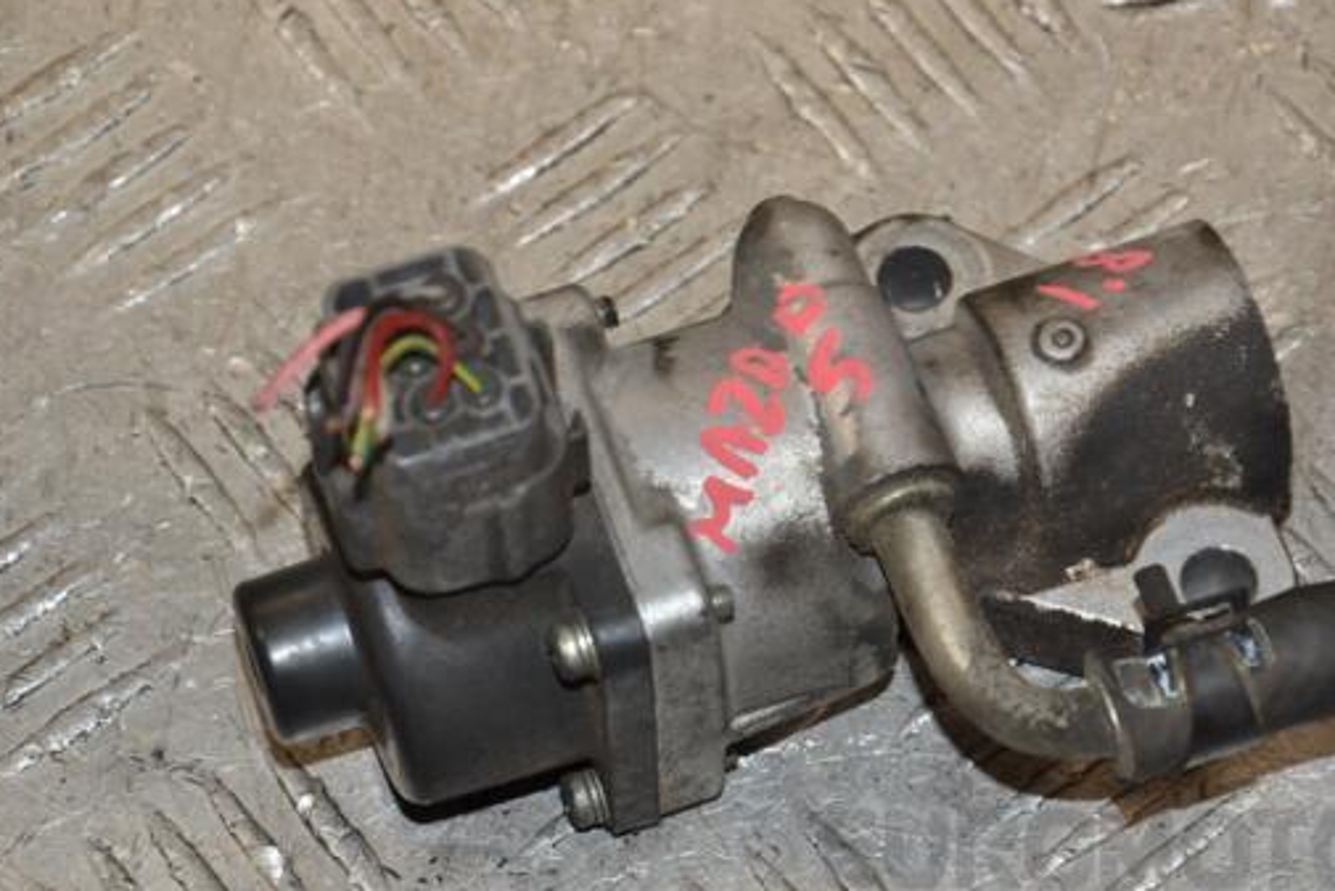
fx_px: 6083
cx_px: 775
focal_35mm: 164
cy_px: 497
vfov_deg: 8.4
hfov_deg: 12.5
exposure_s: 1/200
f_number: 8
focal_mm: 92
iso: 800
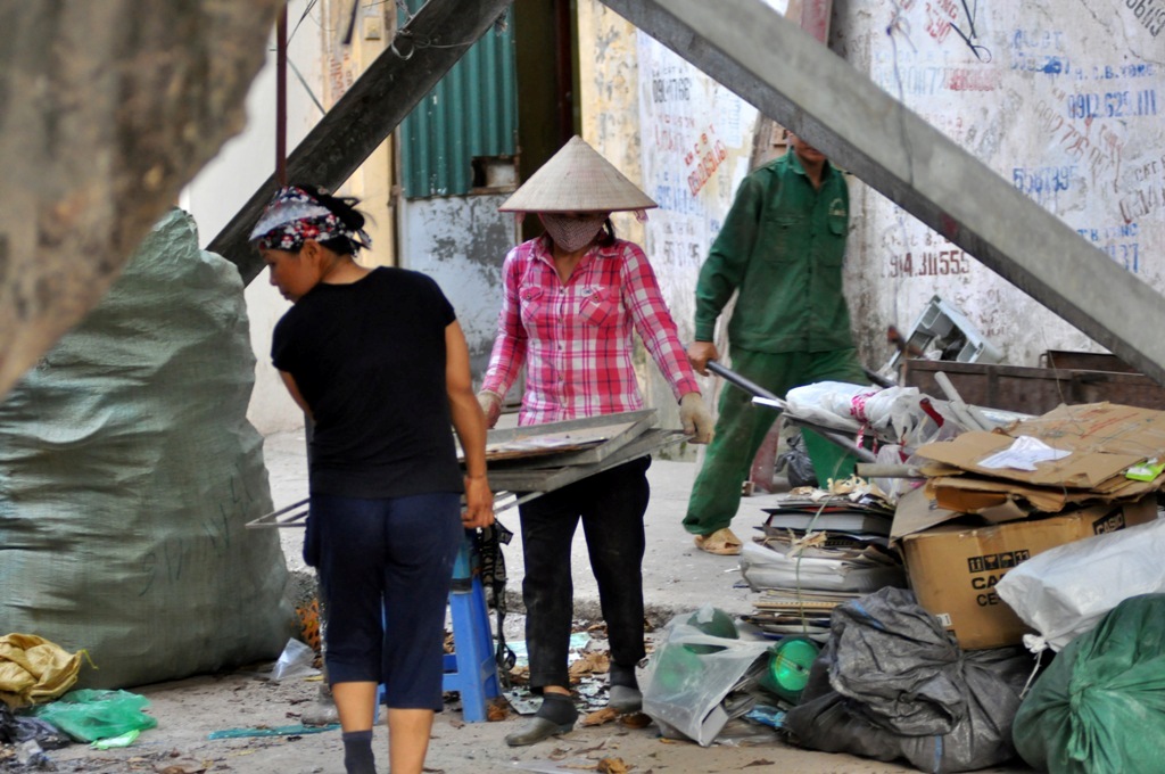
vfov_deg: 11.4
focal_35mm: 120
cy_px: 387
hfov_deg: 17.1
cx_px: 582
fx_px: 3878
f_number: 2.8
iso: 800
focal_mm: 80
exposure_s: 1/125
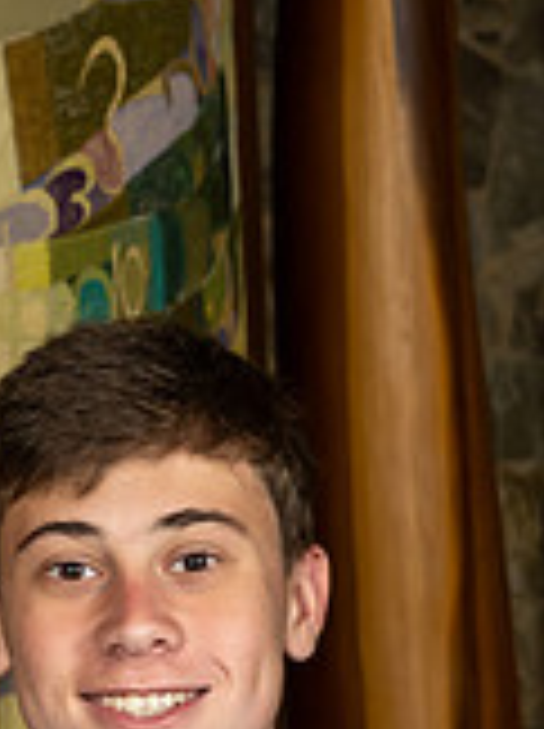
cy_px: 795
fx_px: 5588
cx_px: -638
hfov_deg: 5.4
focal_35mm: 266
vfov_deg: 7.4
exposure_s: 1/200
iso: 640
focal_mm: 48
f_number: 8
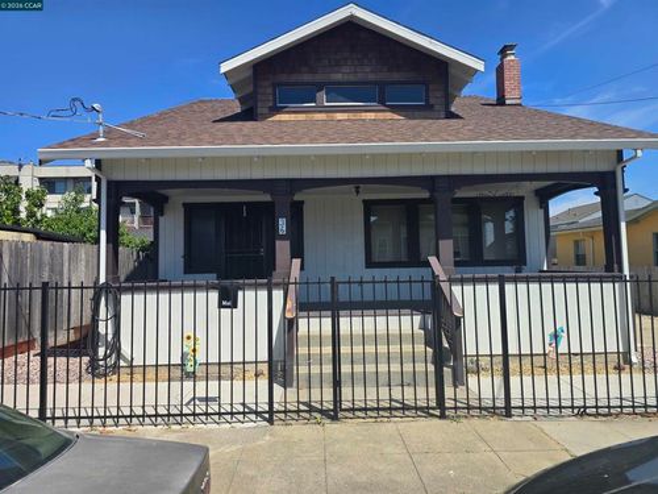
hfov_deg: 73.9
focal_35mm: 23
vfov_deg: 58.9
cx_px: 329
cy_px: 247
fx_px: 437
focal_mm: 6.3
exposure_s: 1/719
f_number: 1.7
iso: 12
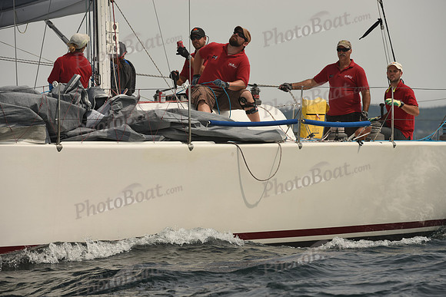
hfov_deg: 6.6
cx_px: 223
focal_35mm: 310
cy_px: 148
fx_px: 3841
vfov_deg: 4.4
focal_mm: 310
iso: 250
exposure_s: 1/1000
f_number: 8
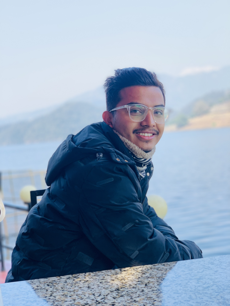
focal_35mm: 52
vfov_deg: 36.8
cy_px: 153
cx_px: 115
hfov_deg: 28.0
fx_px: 461
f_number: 2.4
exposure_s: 1/130
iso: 16
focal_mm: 6
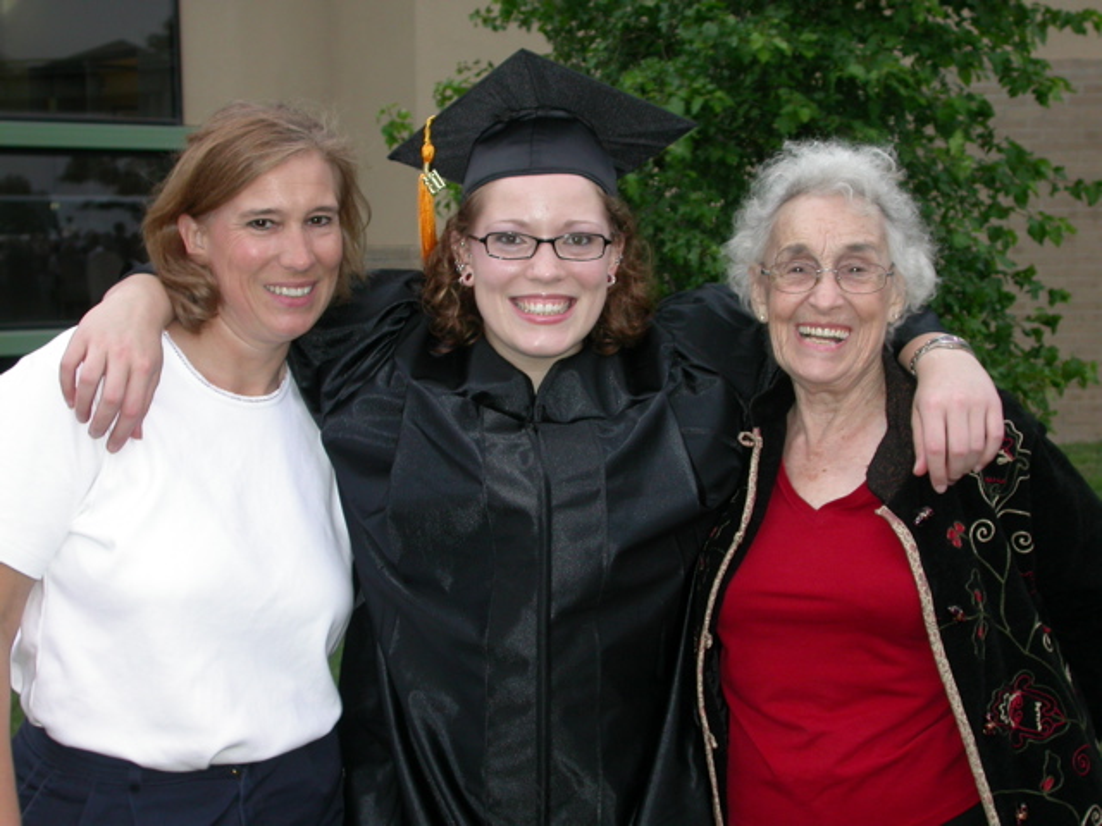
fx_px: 2069
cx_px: 551
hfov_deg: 29.8
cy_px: 413
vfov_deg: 22.6
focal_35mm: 65
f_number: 3.2
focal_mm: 13.5
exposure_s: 1/60.3
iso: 100
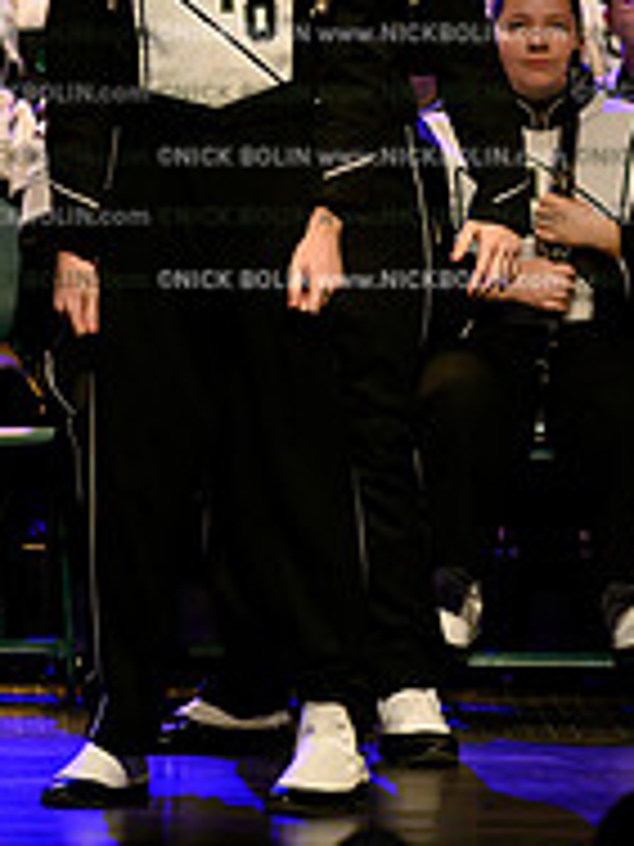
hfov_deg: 2.2
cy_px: -153
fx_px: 16826
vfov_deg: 2.9
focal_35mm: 689
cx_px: 360
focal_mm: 300
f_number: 4
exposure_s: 1/500
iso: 6400
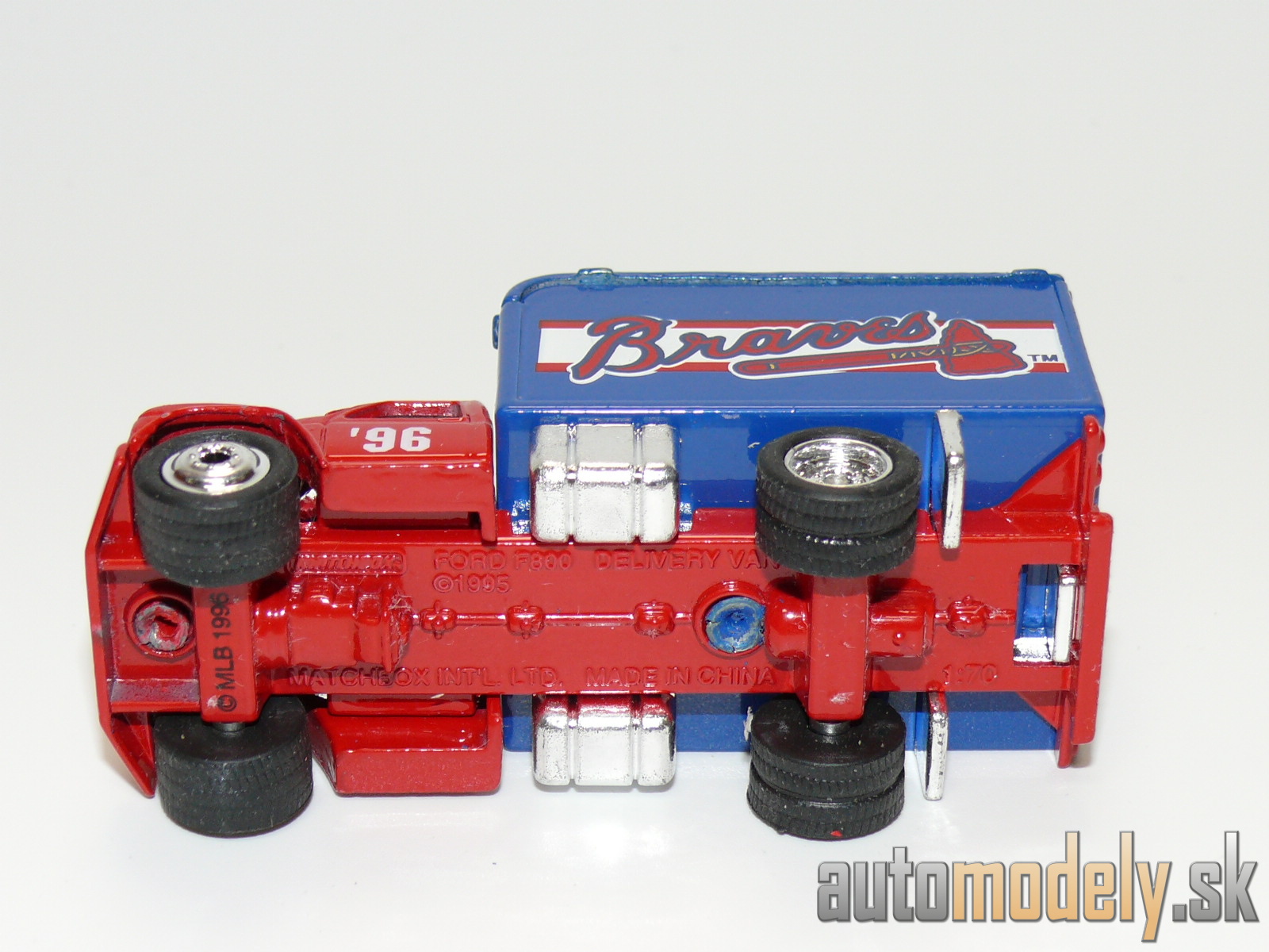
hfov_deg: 22.0
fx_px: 3263
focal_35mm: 89
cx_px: 634
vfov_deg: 16.6
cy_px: 476
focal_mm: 12.4
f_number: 4
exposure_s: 1/30
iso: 100
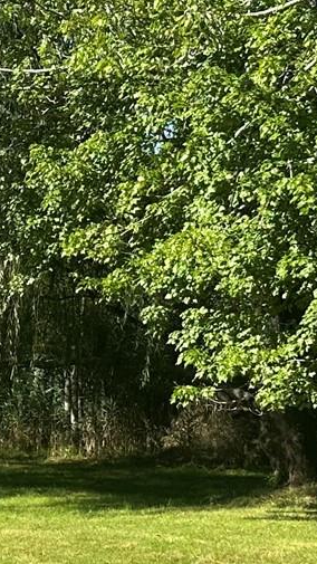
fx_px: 1584
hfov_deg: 10.9
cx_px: -202
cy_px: 404
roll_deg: +0.2
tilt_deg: -1.3
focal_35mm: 106
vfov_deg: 20.1
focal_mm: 6.86
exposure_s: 1/1880
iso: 80
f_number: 1.78
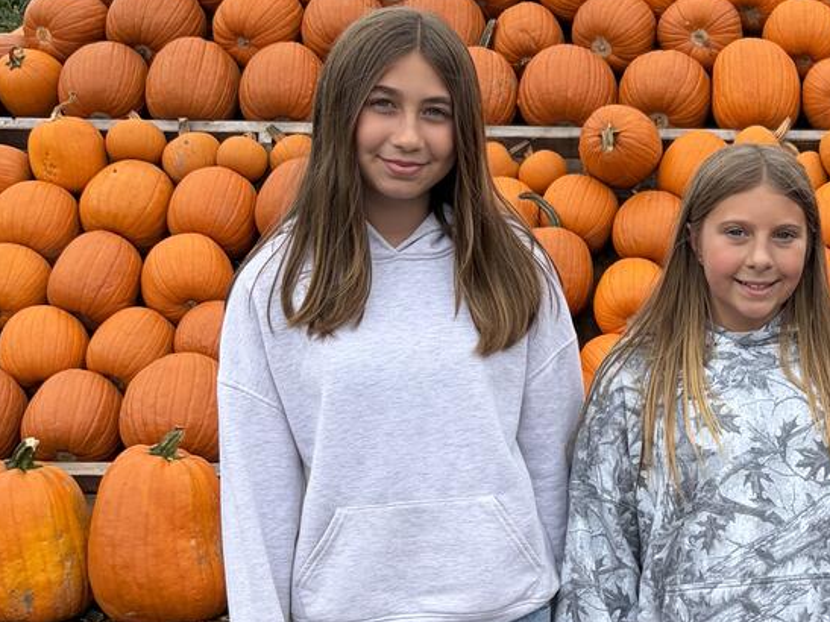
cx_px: 808
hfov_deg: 31.5
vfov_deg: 25.5
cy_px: 421
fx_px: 1366
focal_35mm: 57
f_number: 1.6
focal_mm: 5.96
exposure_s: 1/1099
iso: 50
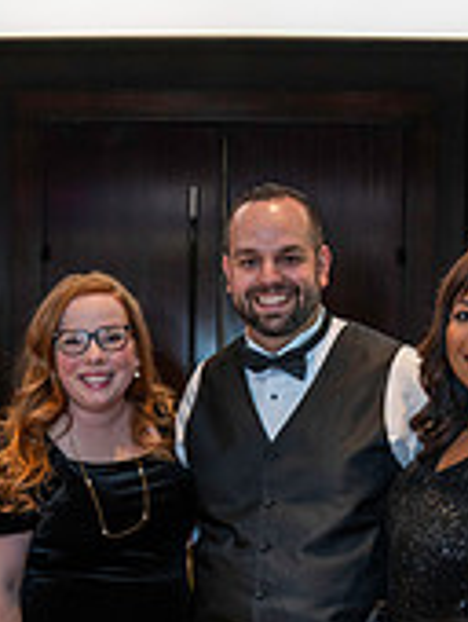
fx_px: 1097
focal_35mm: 61
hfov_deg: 24.1
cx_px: 219
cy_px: 523
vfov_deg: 30.6
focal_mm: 24
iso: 2000
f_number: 3.5
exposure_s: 1/125
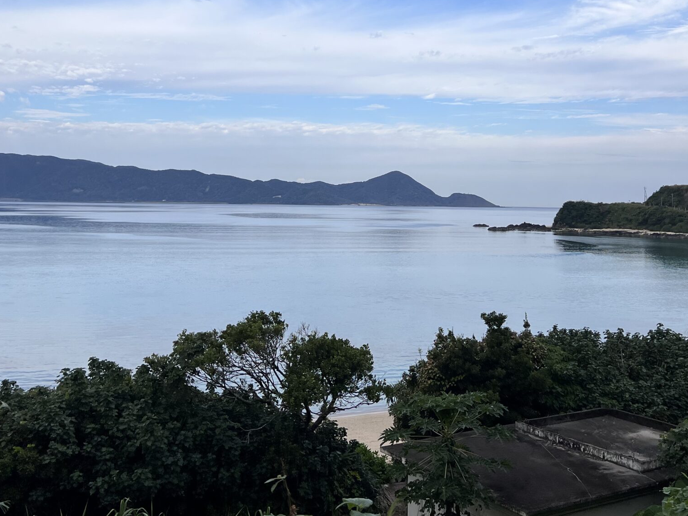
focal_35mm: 44
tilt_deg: +0.4
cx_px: 391
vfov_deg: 32.4
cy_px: 140
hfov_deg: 42.8
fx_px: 875
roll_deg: +1.1
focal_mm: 5.7
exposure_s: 1/3831
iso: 50
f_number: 1.5
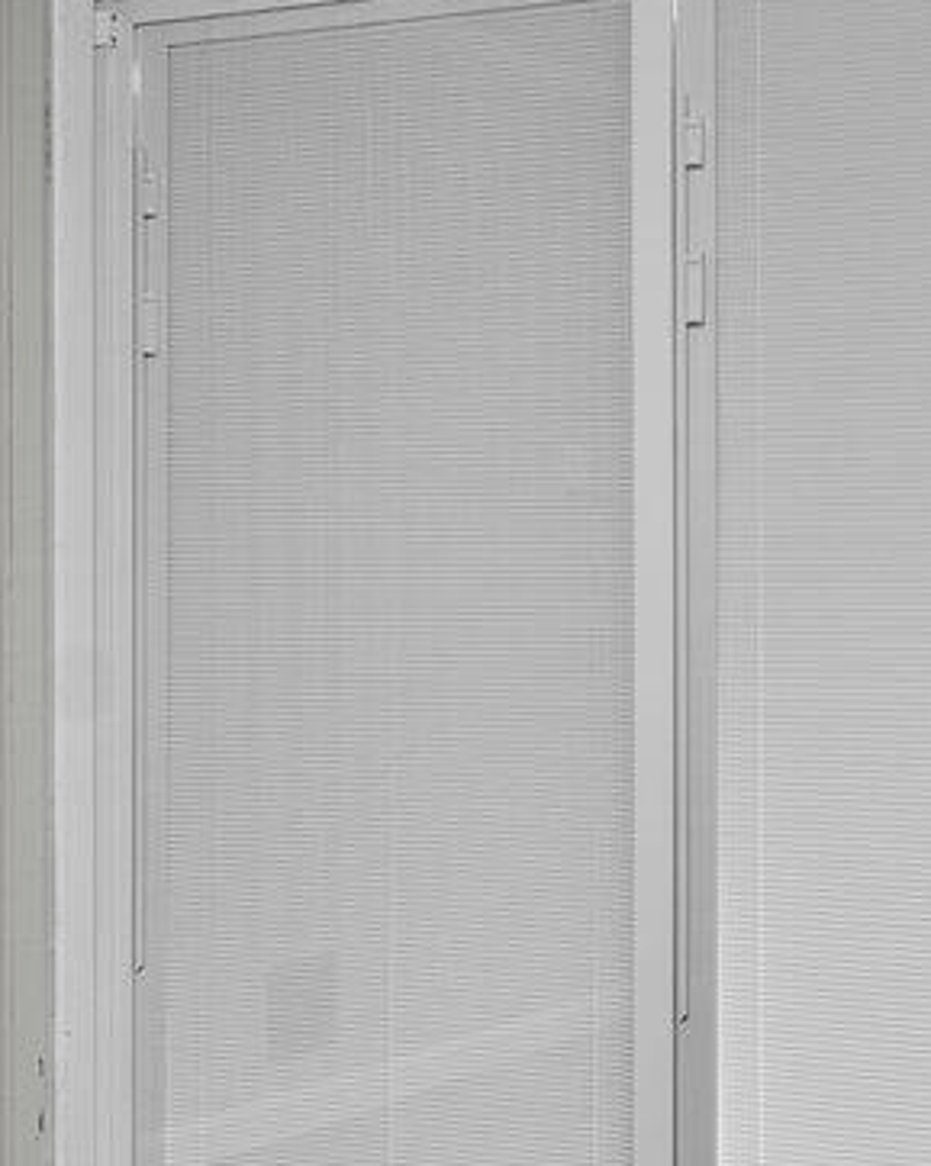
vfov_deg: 22.5
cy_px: 581
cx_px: -84
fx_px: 2931
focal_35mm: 85
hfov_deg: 17.5
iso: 400
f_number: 8
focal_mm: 16
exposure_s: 1.5
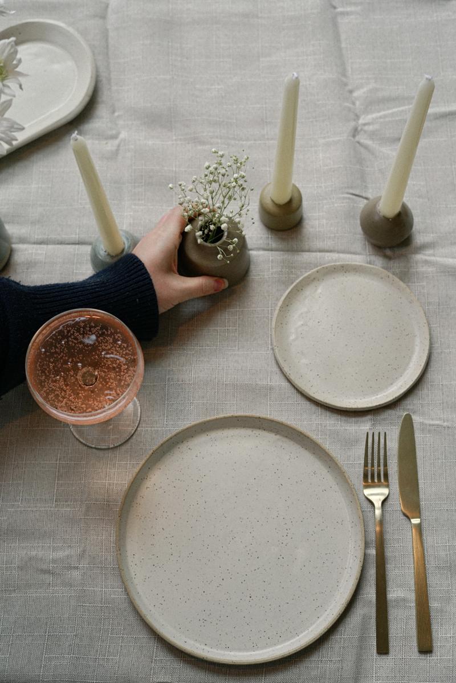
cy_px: 342
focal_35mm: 50
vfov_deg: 39.6
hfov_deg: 27.0
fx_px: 950
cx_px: 228
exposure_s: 1/160
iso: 320
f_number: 4
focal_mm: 50
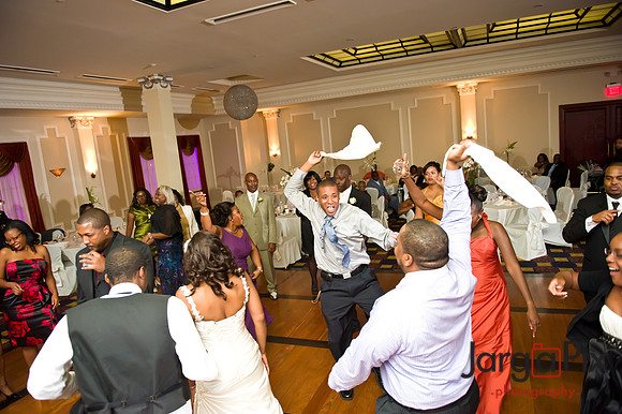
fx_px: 414
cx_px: 311
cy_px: 207
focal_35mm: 24
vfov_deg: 53.1
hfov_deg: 73.8
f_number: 3.2
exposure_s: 1/125
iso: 3200
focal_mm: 24
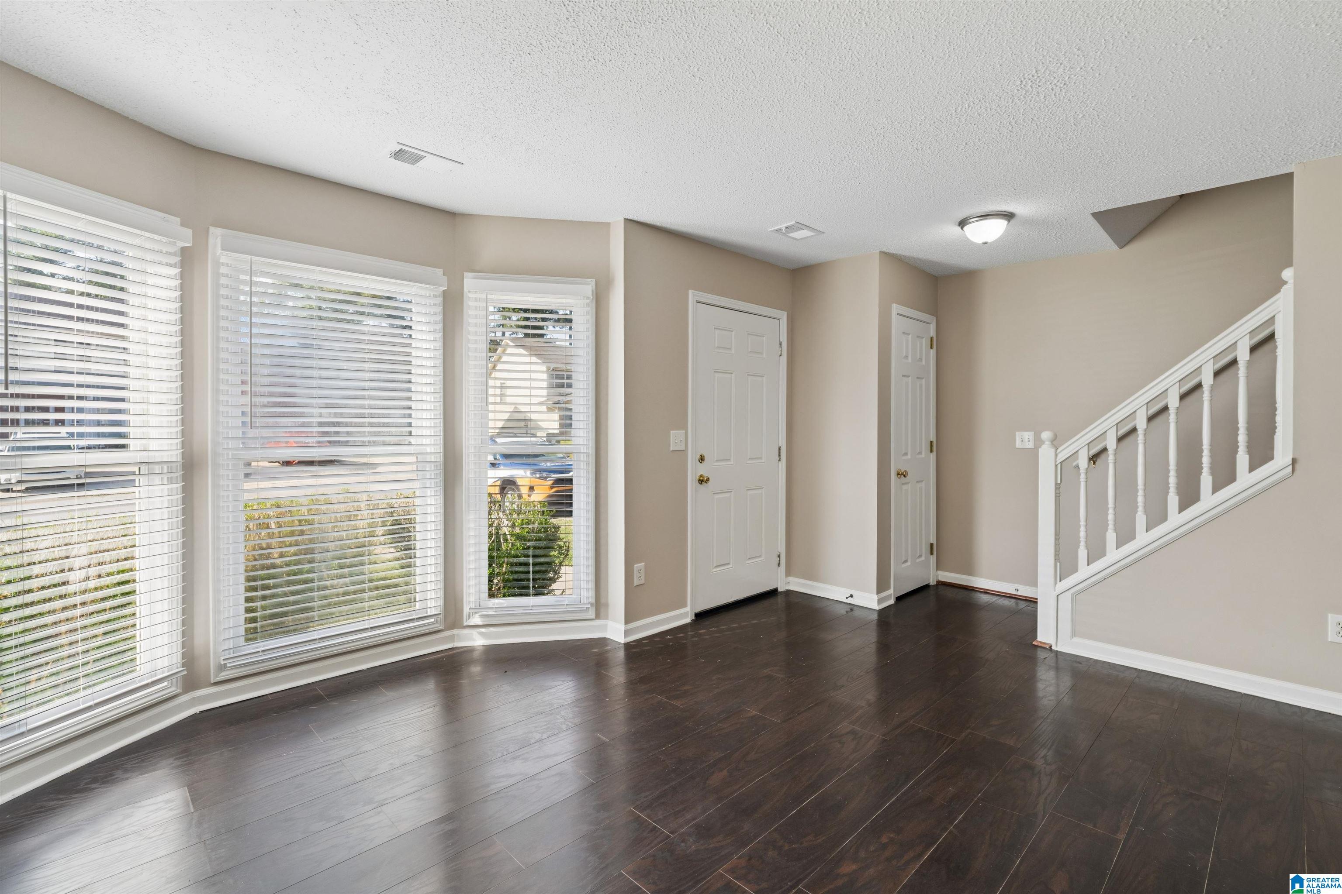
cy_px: 447
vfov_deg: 73.7
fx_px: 596
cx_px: 671
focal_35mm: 16
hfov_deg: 96.7
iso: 400
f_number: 13
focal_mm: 16
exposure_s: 1/20
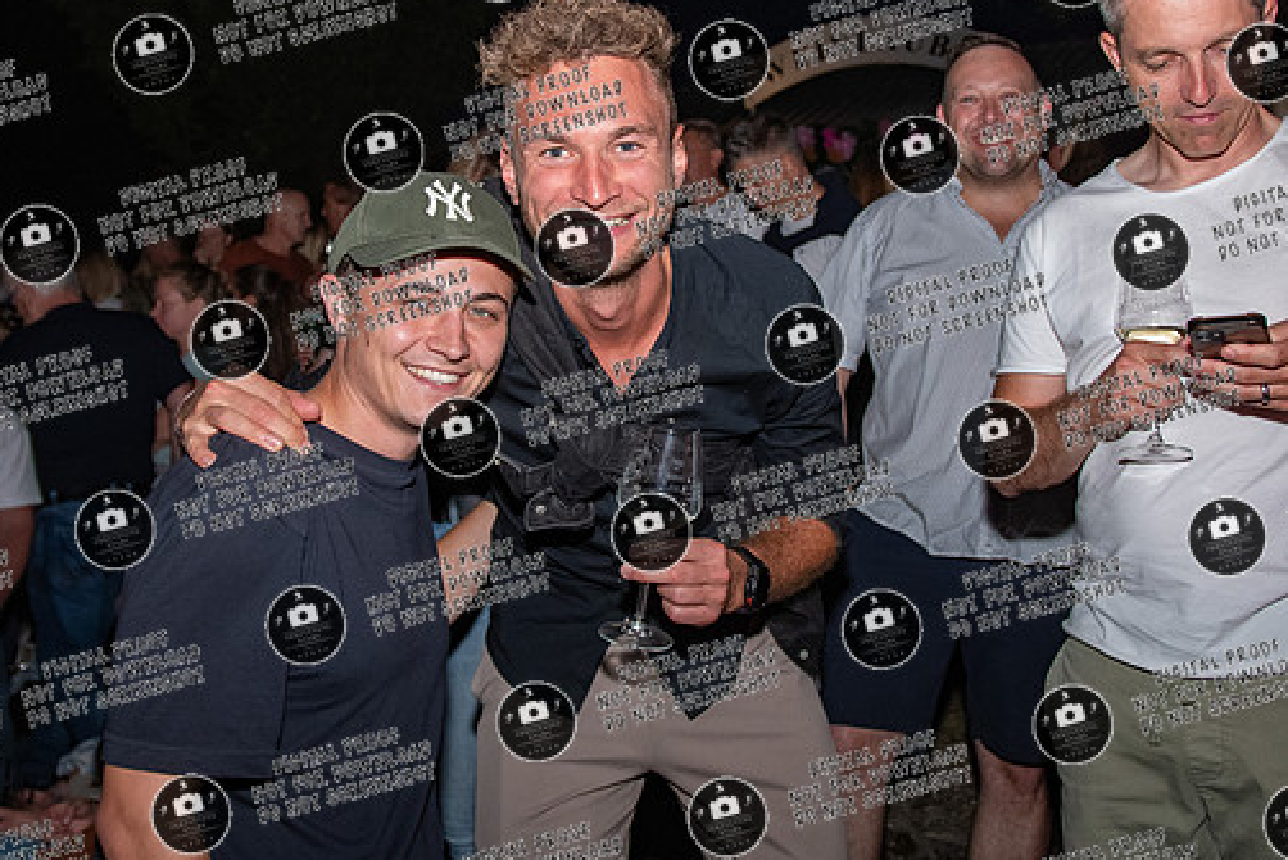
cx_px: 634
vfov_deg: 29.7
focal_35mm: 45
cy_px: 290
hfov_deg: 43.6
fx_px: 1610
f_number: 3.5
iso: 1000
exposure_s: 1/640
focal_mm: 20
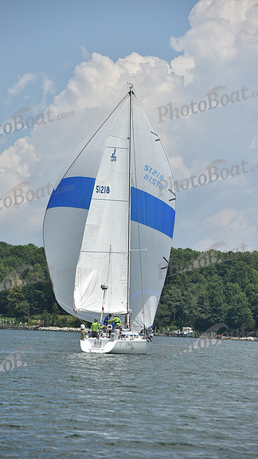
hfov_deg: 5.8
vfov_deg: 10.2
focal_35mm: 211
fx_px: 2566
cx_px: 116
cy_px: 229
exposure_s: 1/2000
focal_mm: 200
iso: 320
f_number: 8
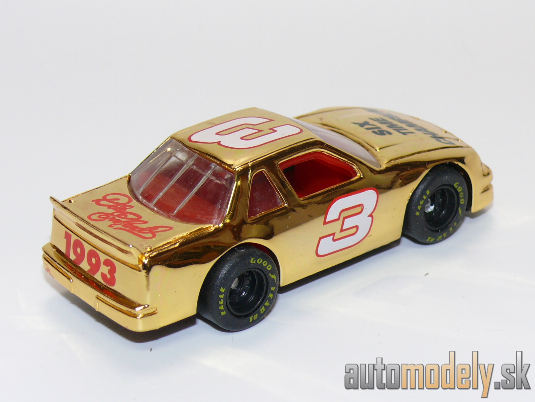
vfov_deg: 13.2
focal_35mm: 112
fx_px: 1731
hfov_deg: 17.6
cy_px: 201
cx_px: 268
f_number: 4
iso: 100
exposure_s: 1/30
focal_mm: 14.1
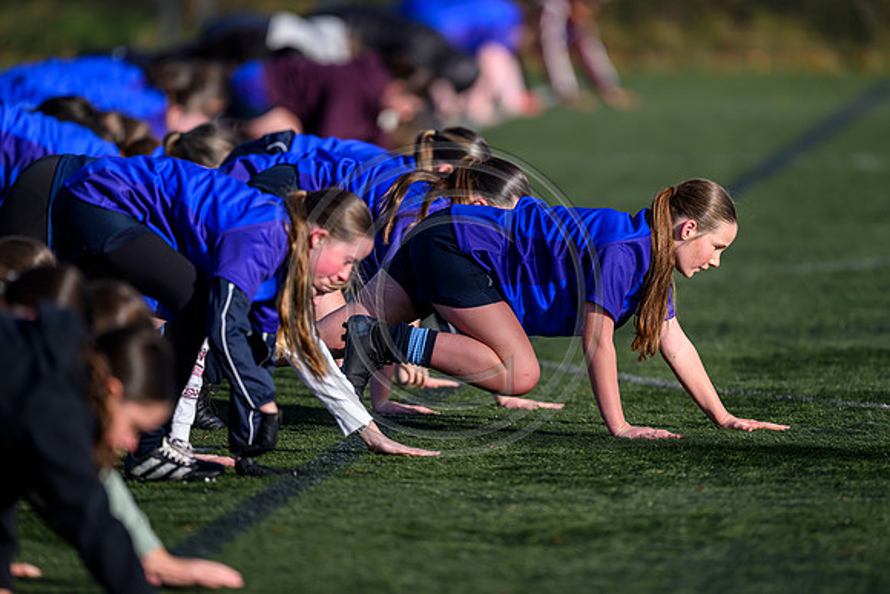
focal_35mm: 415
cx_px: 445
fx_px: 10261
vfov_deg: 3.3
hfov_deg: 5.0
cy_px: 297
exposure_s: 1/5000
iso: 500
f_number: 3.2
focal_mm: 400
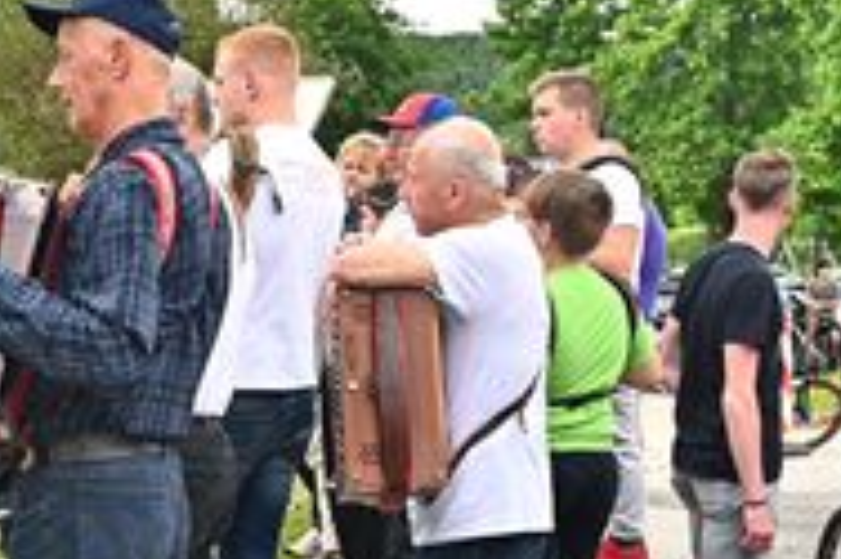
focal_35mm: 84
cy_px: 326
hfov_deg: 23.5
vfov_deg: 16.2
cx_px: 63
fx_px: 1961
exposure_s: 1/250
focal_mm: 35
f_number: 11
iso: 1600
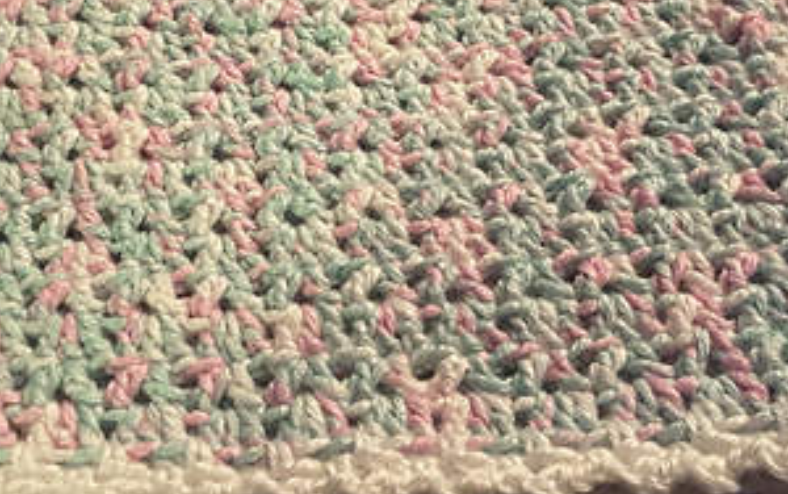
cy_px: 84
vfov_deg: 18.4
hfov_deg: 29.2
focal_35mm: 70
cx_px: 294
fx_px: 1504
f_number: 1.9
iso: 400
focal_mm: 2.9
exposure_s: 1/17
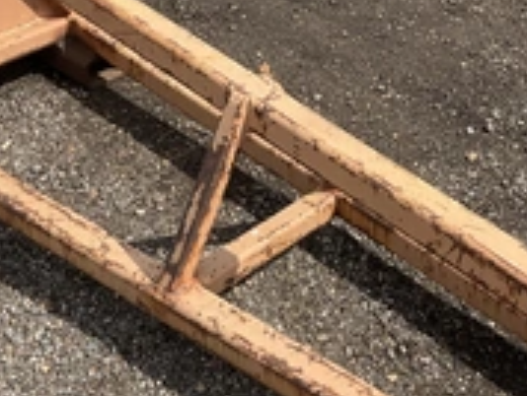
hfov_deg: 29.5
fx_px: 991
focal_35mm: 65
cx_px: 370
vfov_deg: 22.6
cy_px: 136
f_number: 1.8
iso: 25
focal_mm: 3
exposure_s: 1/1577
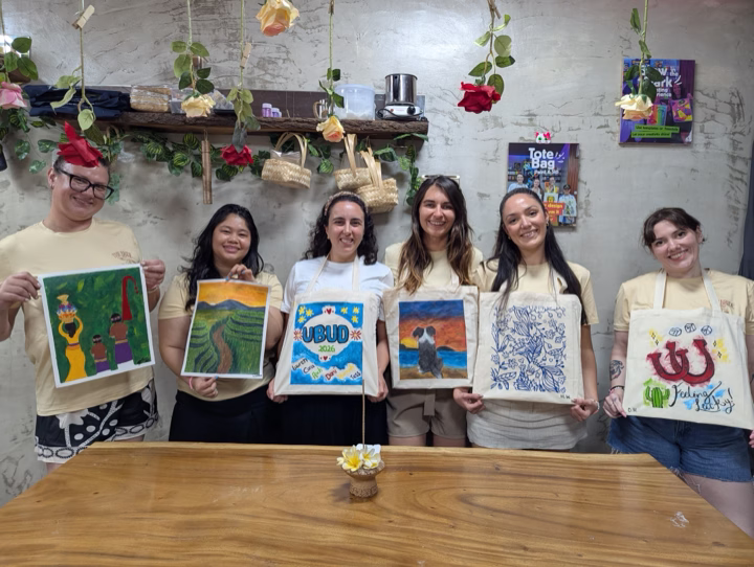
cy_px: 284
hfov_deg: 71.5
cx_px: 377
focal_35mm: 24
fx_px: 523
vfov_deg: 56.9
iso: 50
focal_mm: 6.81
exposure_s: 1/23.5
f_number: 1.85
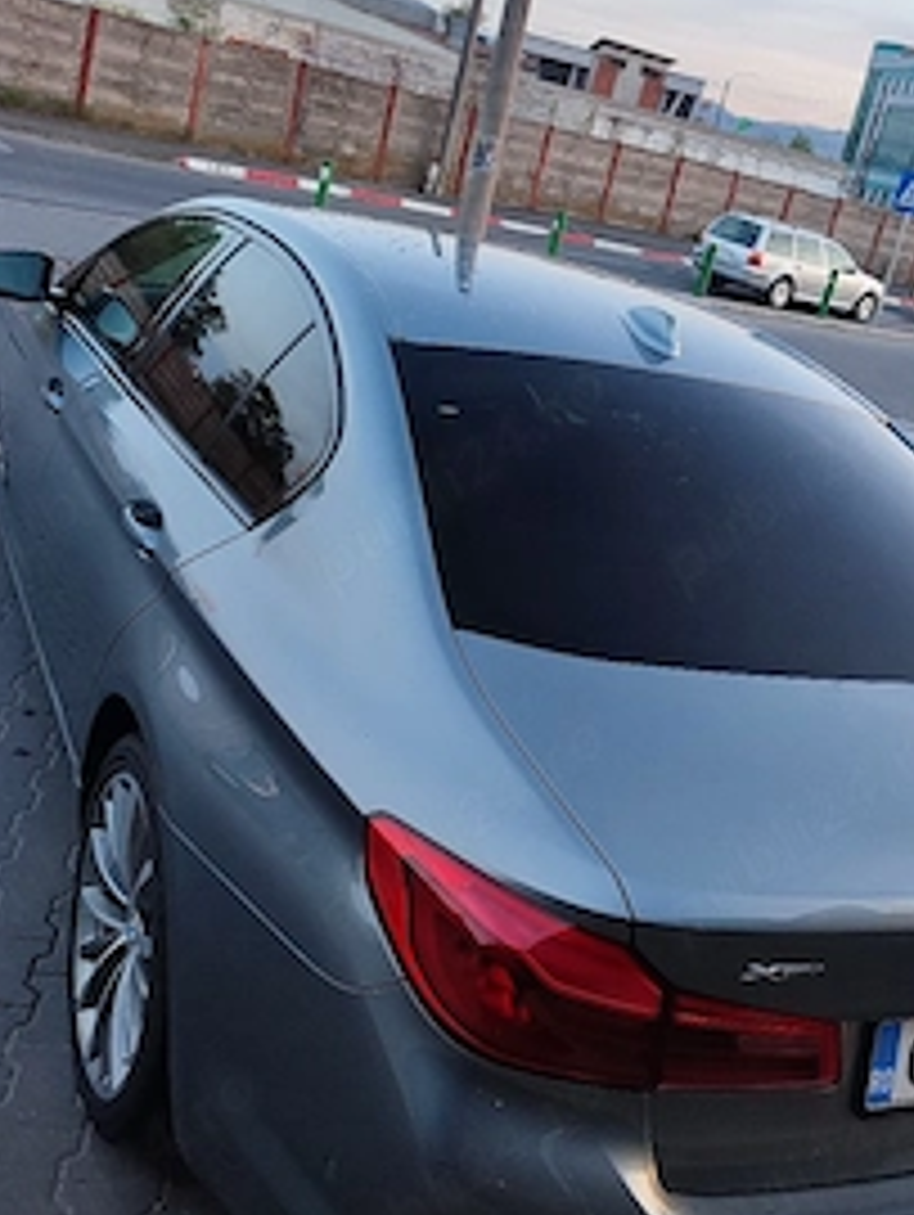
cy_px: 531
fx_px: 1301
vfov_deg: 50.0
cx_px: 549
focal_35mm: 37
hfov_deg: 38.6
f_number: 1.9
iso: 168
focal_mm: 6.04
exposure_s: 1/33
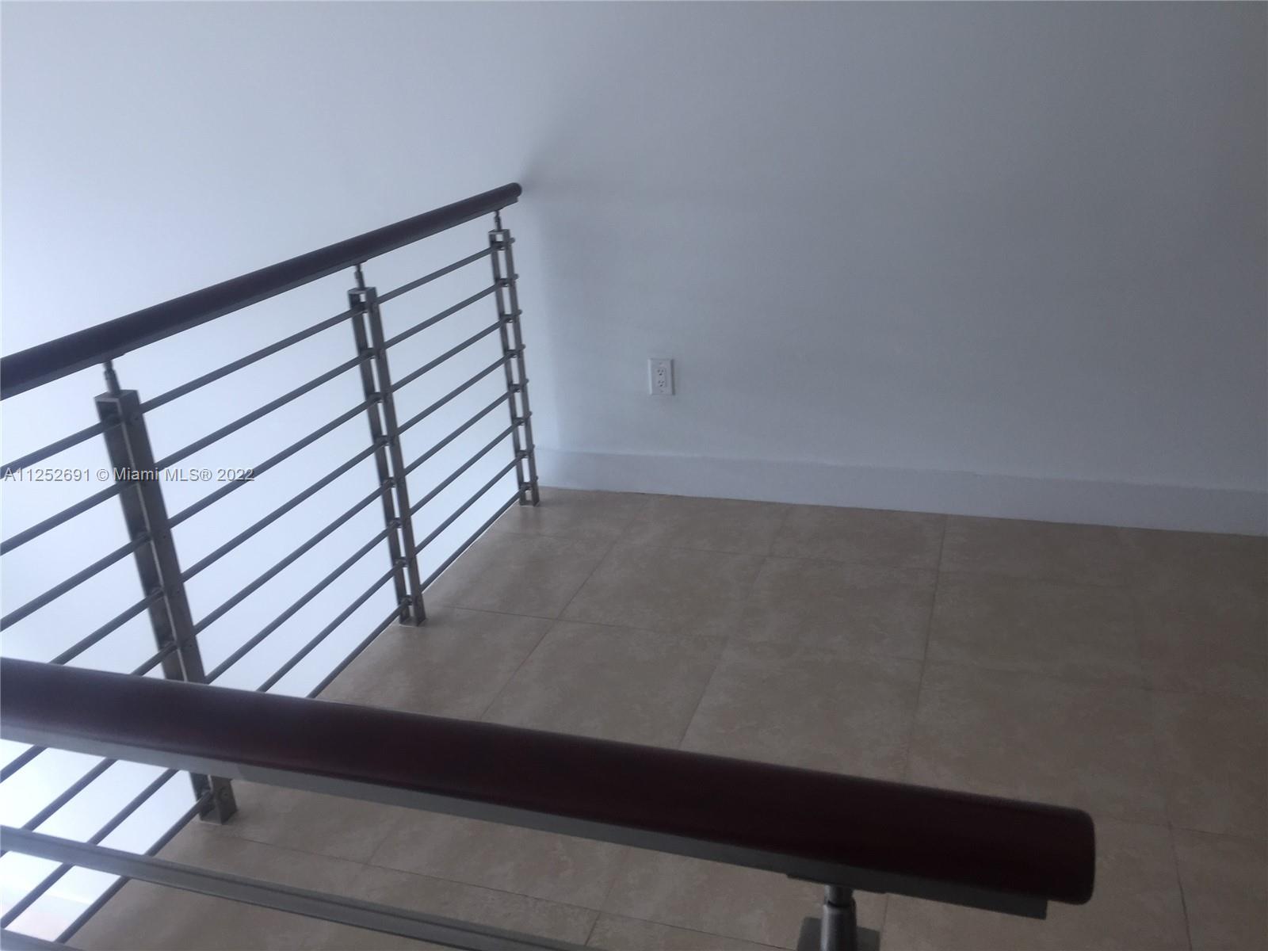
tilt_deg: -20.9
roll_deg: +1.7
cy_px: 476
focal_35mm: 29
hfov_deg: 61.7
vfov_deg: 48.2
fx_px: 1062
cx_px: 634
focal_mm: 4.15
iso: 32
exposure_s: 1/60
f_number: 2.2
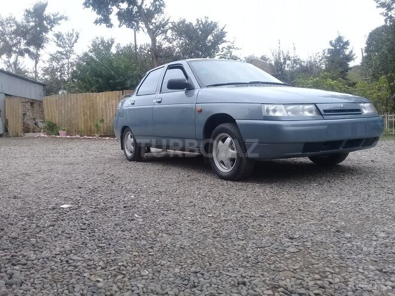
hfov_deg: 58.4
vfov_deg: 45.4
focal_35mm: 31
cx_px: 198
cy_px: 148
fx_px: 354
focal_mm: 3.3
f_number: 2.2
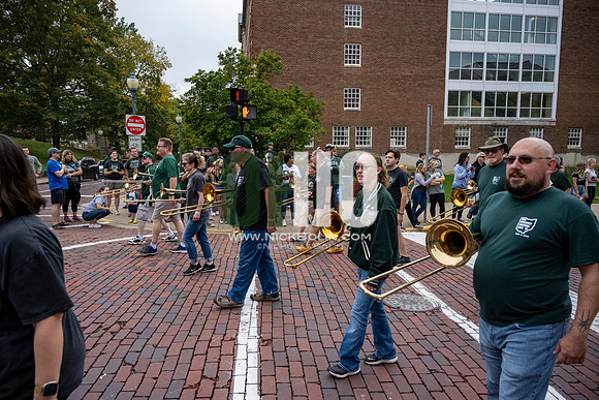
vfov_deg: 53.2
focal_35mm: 24
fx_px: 399
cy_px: 200
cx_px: 300
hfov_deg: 73.7
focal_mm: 24
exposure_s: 1/1600
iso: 640
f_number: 4
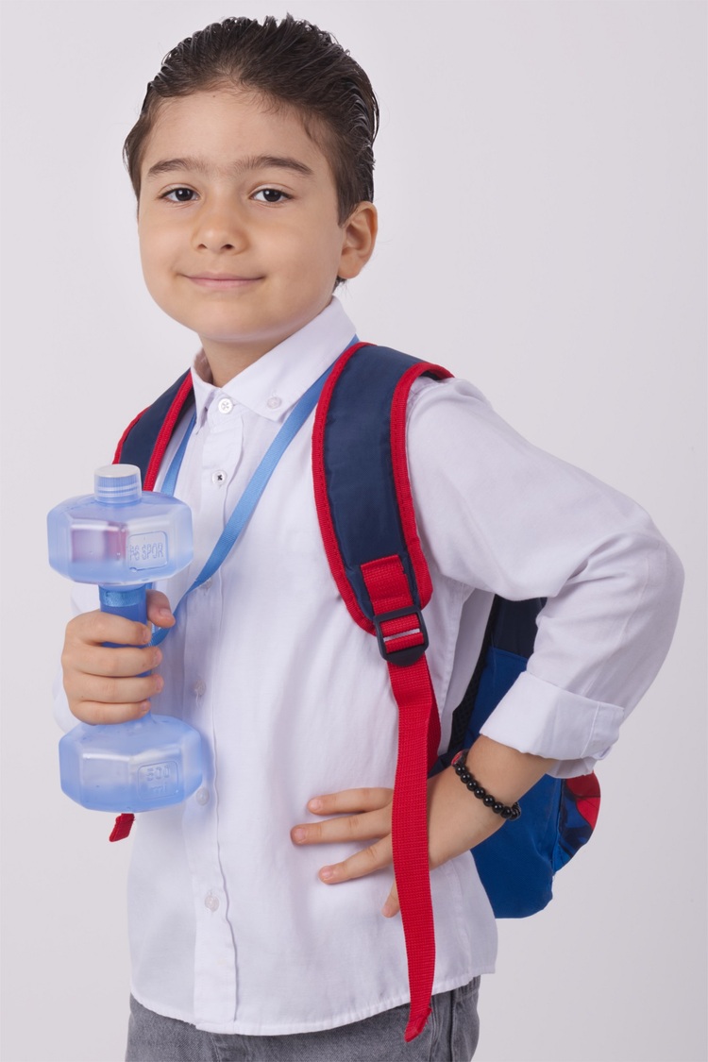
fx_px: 2065
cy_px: 531
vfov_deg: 28.8
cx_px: 354
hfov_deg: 19.5
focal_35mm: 70
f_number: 11
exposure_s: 1/250
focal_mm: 70
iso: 100
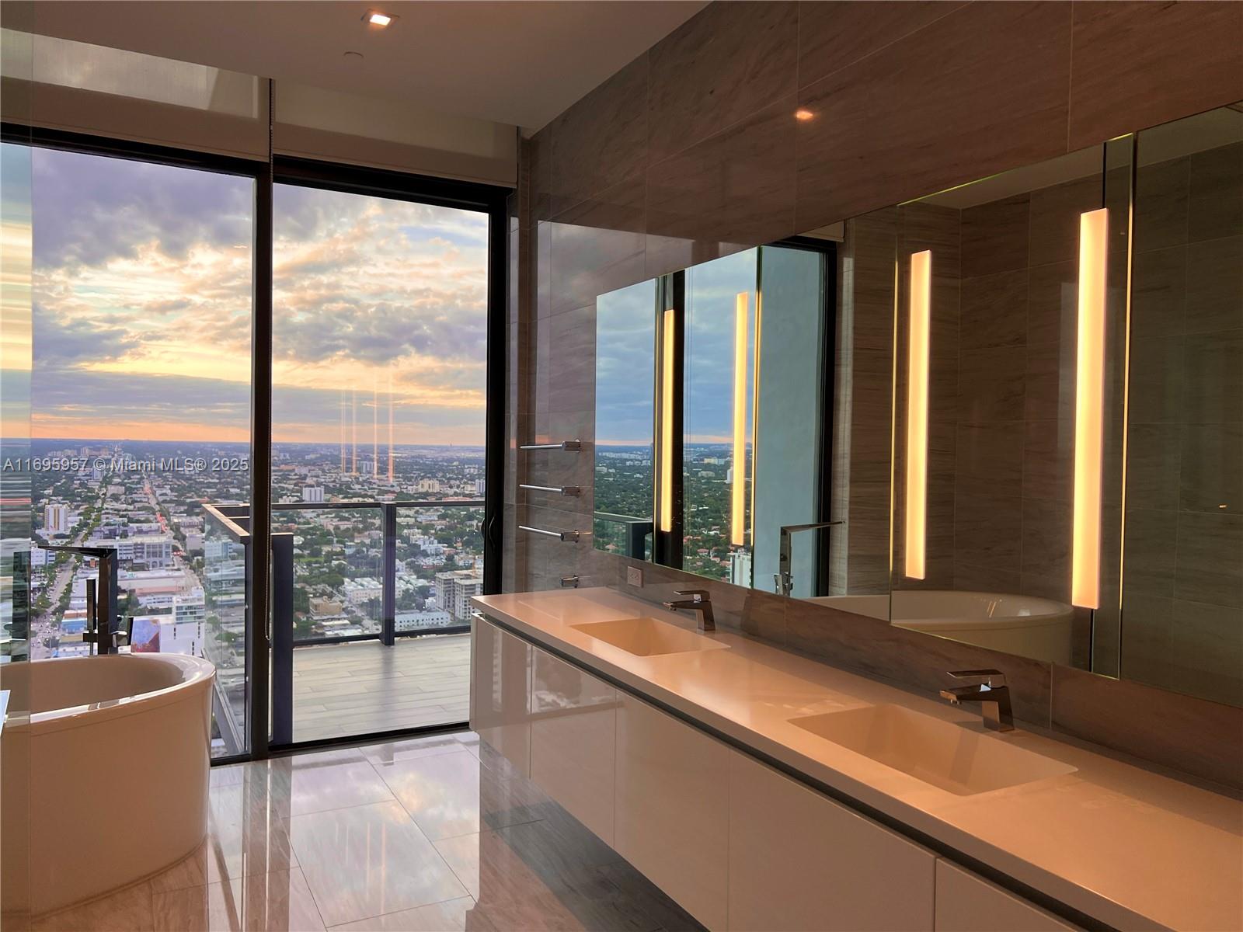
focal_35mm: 26
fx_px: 934
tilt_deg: -1.3
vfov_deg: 53.1
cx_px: 622
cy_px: 466
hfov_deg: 67.3
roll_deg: -1.6
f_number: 1.5
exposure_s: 1/186
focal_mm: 5.7
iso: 40
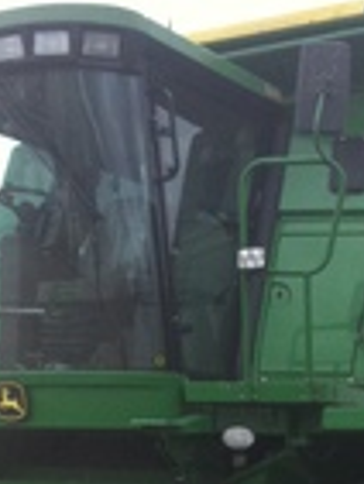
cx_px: 173
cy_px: 525
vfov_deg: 18.7
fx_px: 1414
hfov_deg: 14.7
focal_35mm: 101
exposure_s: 1/120
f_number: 2.8
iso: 125
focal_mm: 3.85
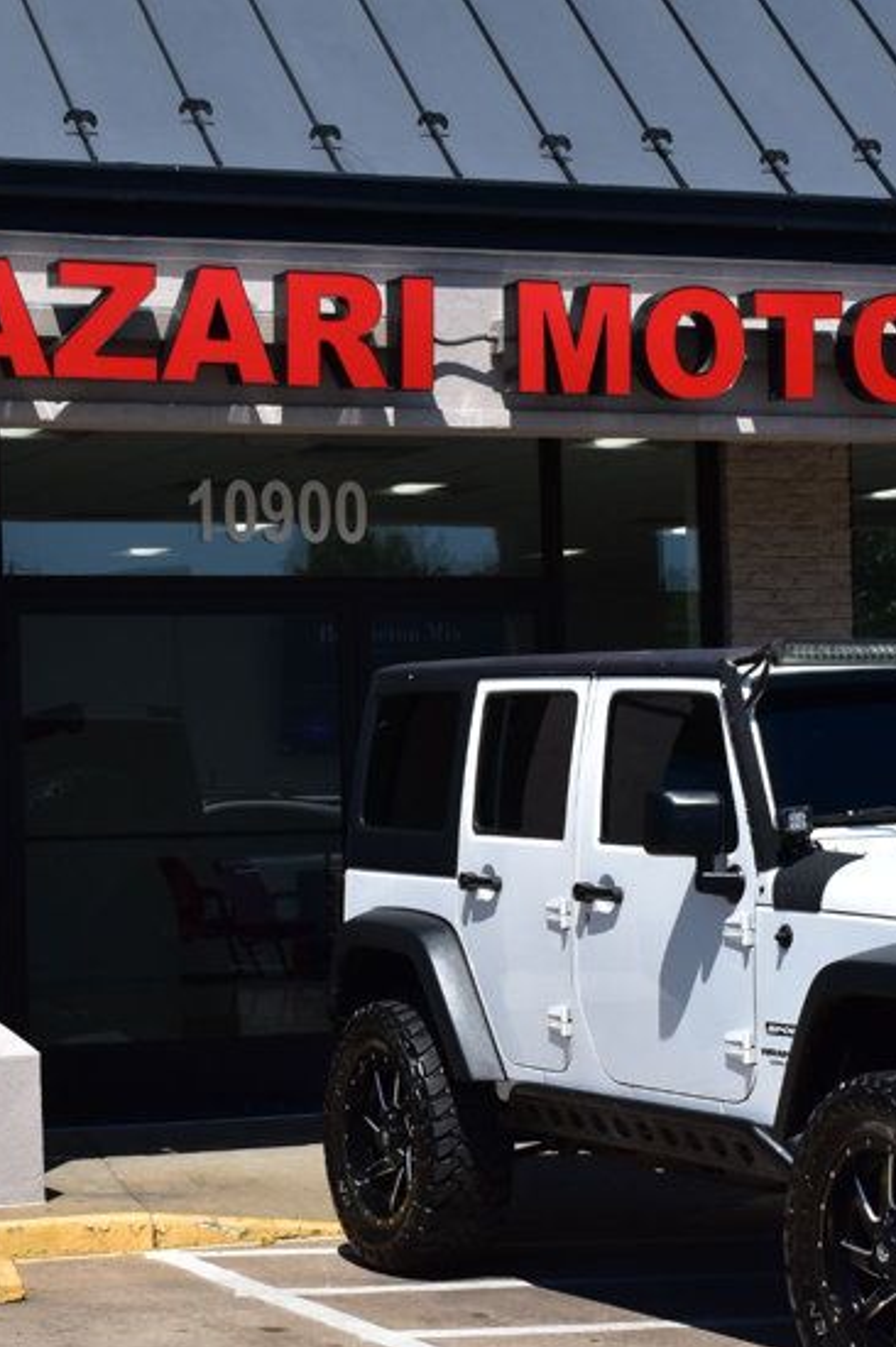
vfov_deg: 21.4
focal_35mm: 95
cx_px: 323
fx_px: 3551
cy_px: 830
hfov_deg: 14.4
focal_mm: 34
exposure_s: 1/500
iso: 250
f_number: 11
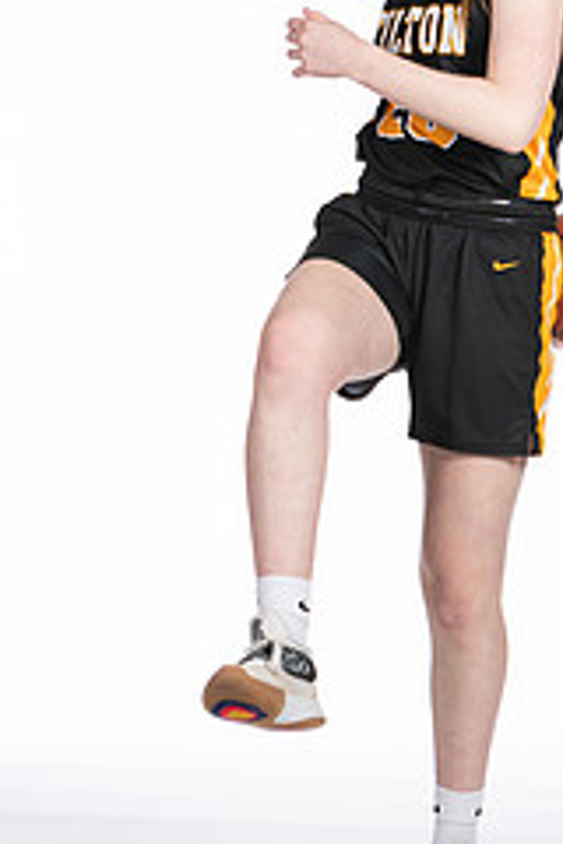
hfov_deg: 7.0
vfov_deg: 10.4
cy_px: 309
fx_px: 4621
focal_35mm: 197
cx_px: 436
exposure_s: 1/100
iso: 100
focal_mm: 70
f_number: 5.6
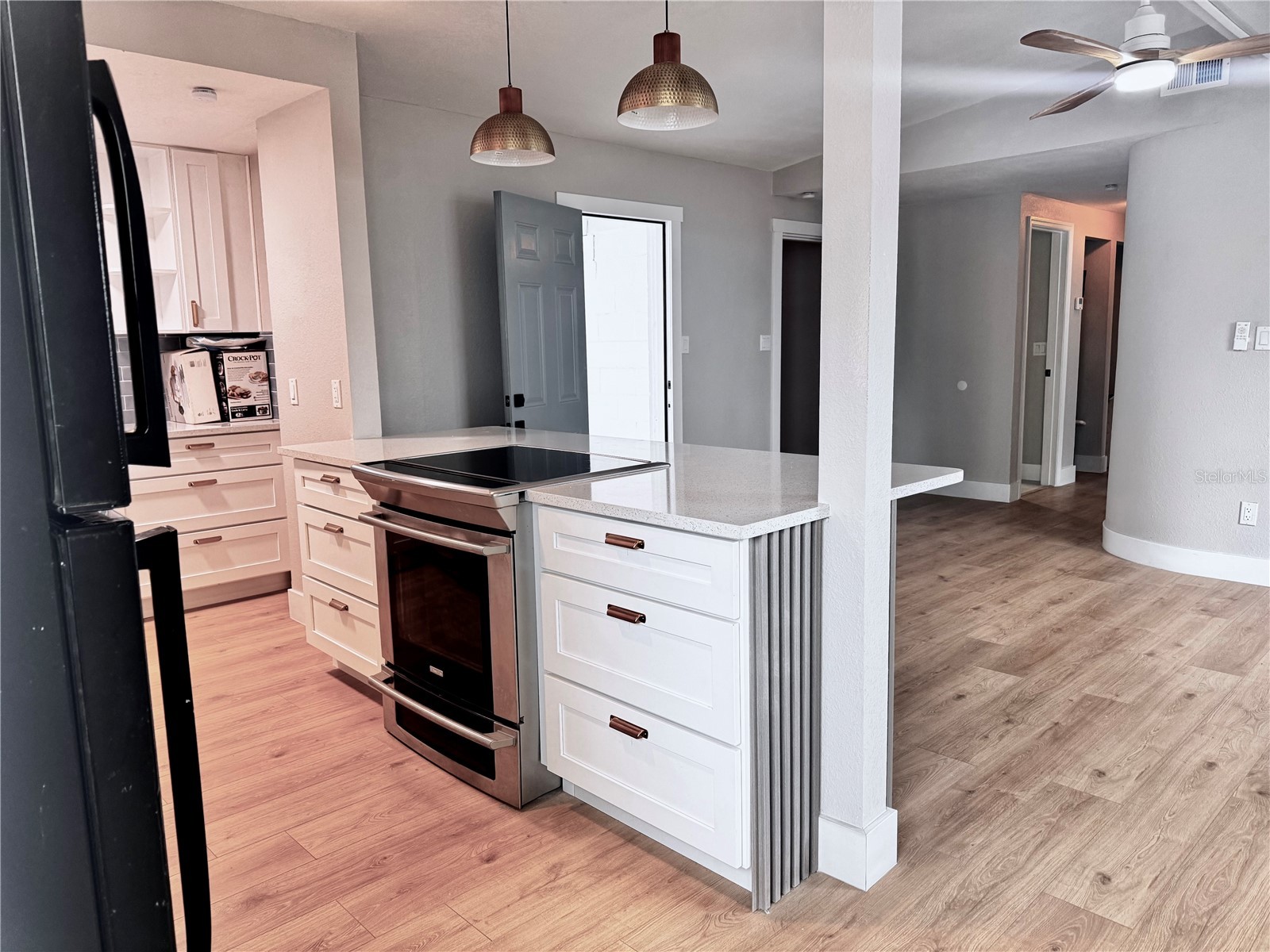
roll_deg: +1.5
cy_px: 476
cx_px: 635
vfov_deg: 56.8
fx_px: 881
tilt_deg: -9.0
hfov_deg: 71.6
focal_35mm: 24
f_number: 1.78
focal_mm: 6.76
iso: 160
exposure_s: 1/60
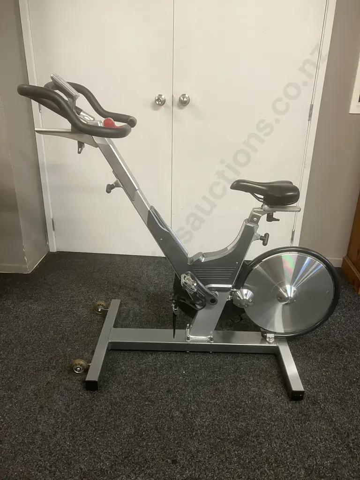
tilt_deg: -21.5
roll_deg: -1.9
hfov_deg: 49.7
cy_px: 240
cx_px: 180
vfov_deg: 63.4
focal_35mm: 28
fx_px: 388
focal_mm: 3.99
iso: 160
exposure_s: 1/50
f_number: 1.8
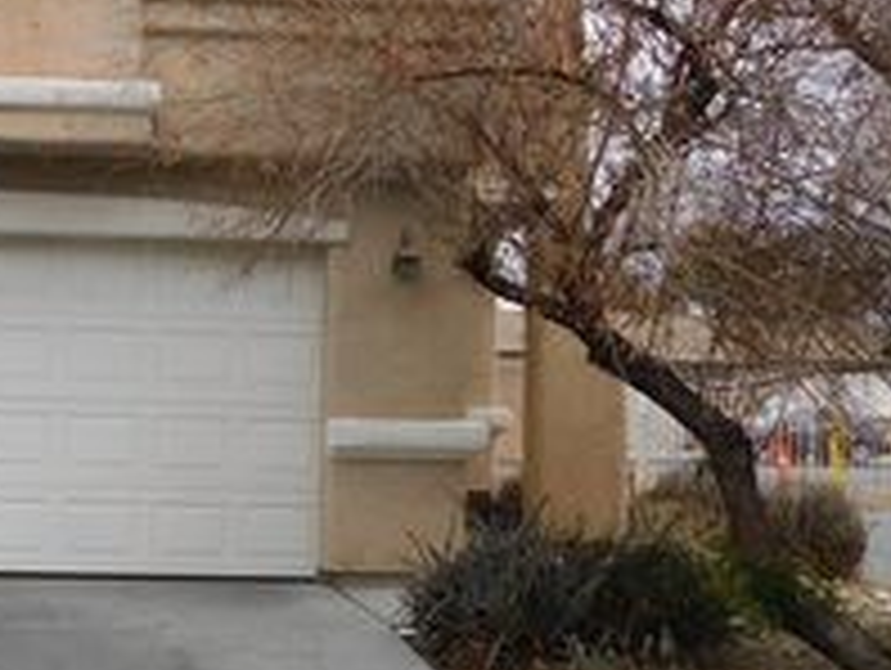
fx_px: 1495
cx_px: 86
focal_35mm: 58
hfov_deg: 31.6
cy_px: 218
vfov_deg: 25.1
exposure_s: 1/640
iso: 125
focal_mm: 4
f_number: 3
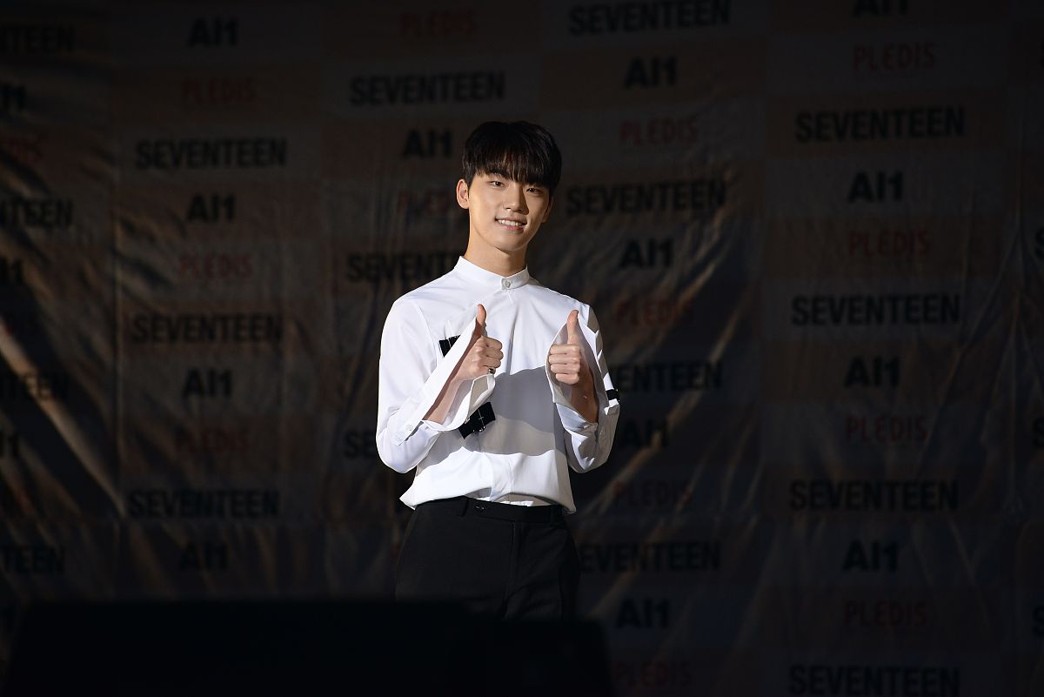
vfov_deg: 6.9
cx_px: 522
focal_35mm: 200
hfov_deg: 10.3
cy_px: 348
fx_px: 5802
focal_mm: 200
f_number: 4
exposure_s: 1/320
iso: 1250
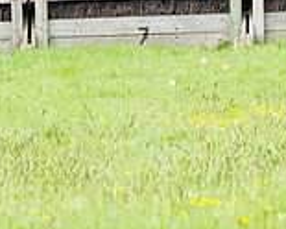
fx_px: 11918
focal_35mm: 1408
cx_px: -154
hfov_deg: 1.4
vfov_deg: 1.1
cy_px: -191
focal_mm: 200
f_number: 5.6
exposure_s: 1/800
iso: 400
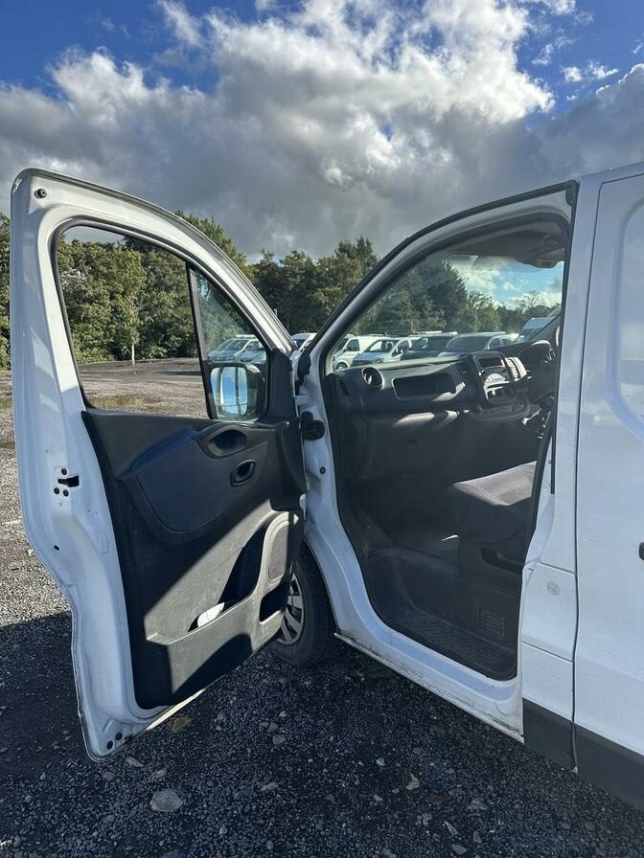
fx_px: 595
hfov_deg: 56.8
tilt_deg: -8.9
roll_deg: +0.8
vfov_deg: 71.6
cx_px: 322
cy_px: 429
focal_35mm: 24
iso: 80
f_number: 1.78
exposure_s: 1/2410
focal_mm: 6.86
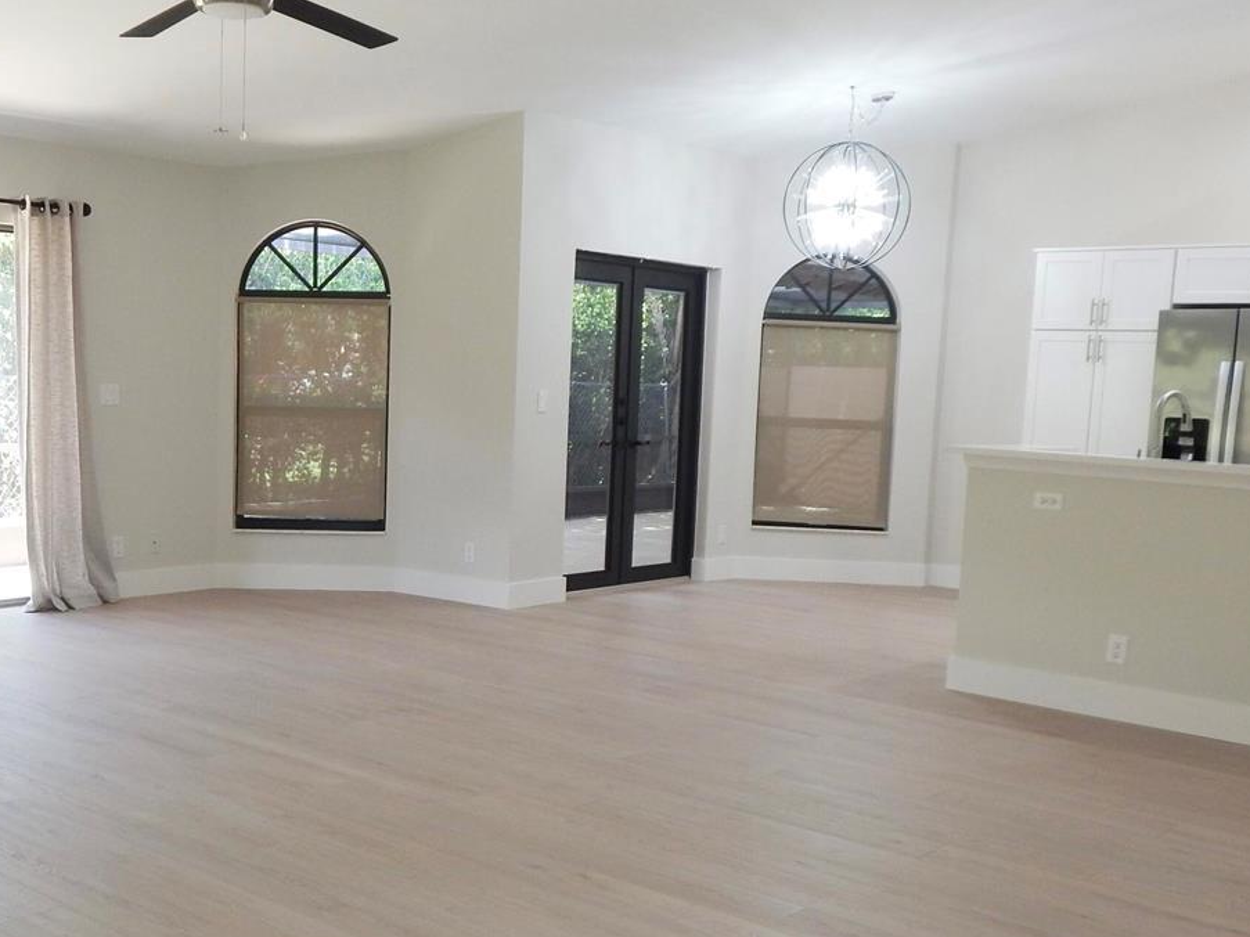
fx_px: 1408
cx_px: 406
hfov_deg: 47.0
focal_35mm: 39
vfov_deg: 36.7
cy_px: 540
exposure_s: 1/30
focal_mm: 4
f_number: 3
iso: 125
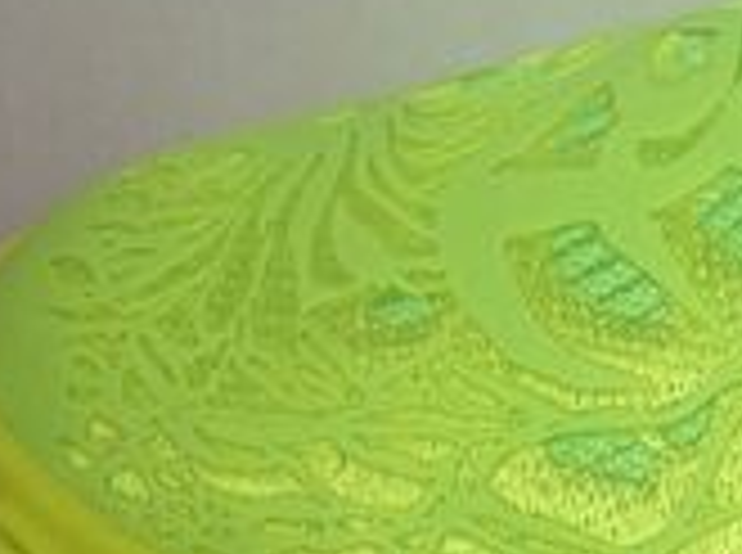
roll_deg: +0.8
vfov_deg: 10.4
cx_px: 1632
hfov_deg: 12.0
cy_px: 63
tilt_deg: -10.0
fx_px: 3016
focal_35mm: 141
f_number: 2.2
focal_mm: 4.15
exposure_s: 1/308
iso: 25
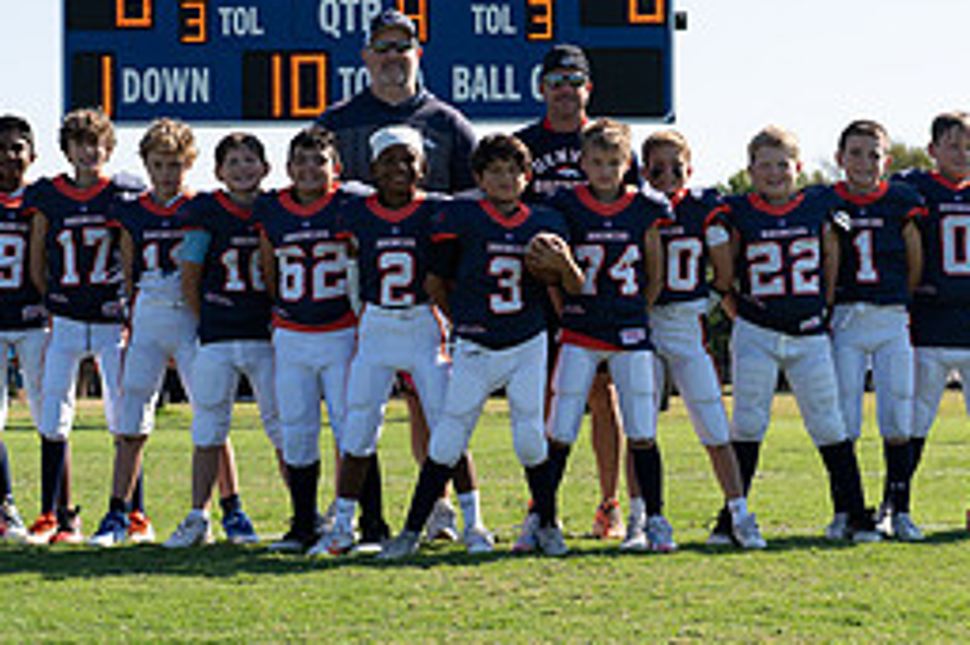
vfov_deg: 12.1
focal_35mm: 113
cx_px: 479
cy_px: 372
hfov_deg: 18.1
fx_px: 3043
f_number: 3.5
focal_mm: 50
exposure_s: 1/800
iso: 100
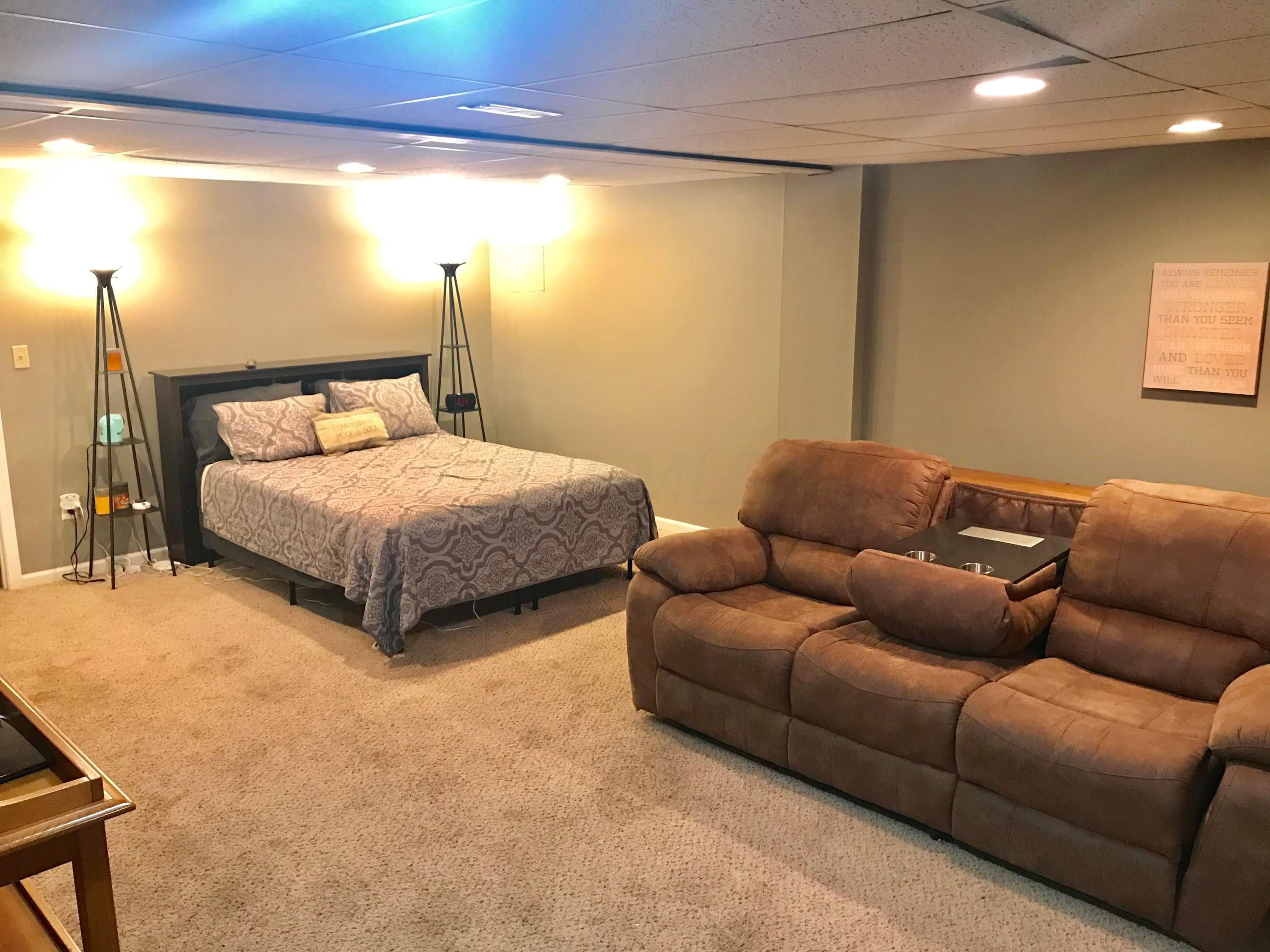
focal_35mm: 28
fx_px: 1027
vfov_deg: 49.7
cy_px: 476
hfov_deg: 63.4
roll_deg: +0.6
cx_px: 635
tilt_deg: -12.0
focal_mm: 3.99
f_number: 1.8
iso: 64
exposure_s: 1/15
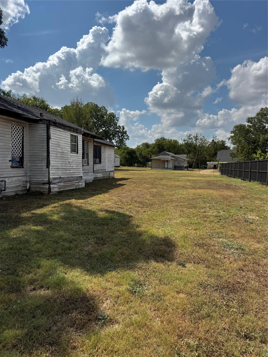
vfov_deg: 71.6
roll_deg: -0.7
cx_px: 134
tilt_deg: -3.7
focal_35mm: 24
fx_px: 248
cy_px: 178
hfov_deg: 56.8
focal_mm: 6.76
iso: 80
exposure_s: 1/7937
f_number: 1.78
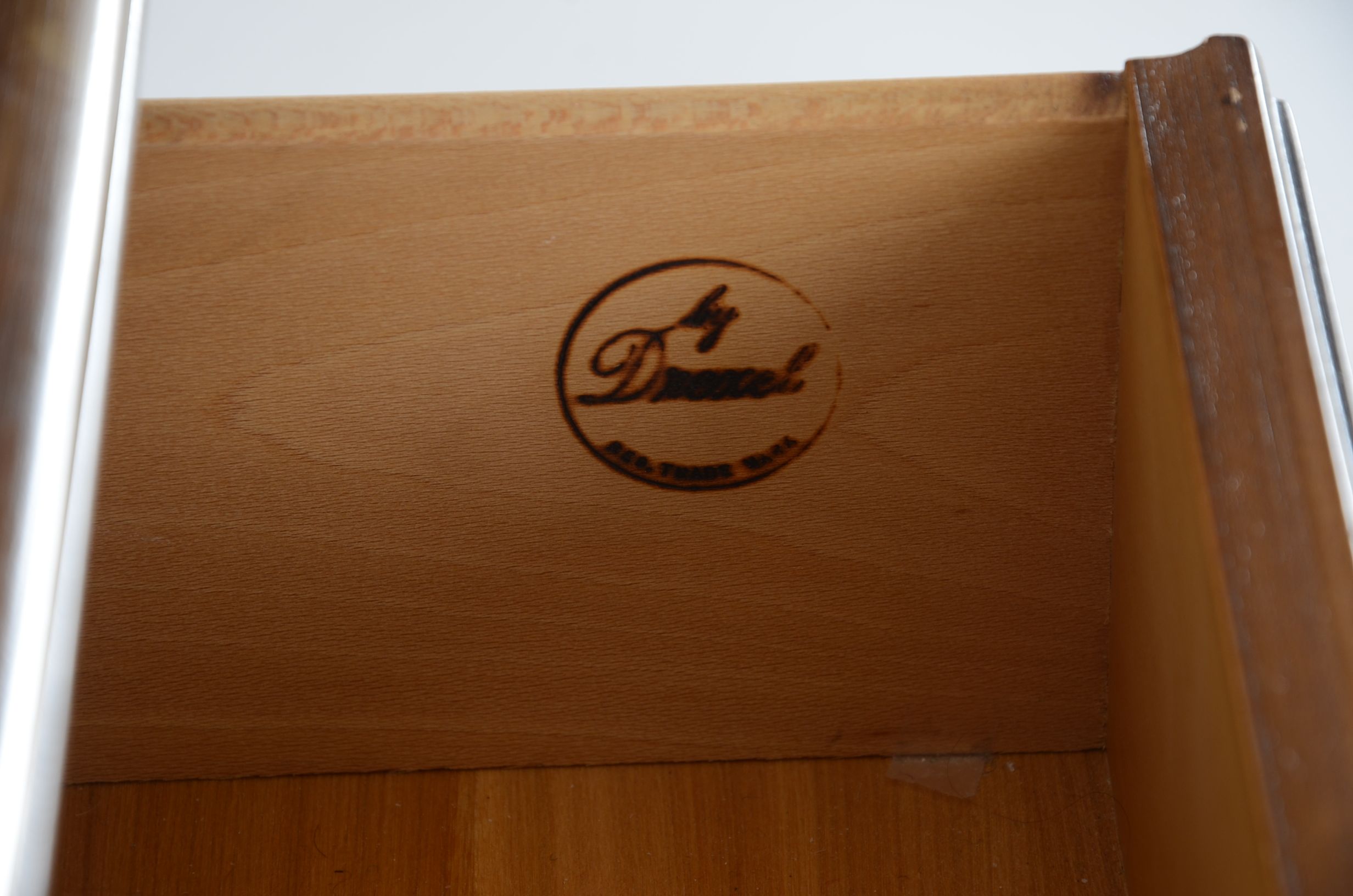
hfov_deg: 13.1
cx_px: 676
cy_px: 448
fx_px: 5907
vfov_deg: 8.7
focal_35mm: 158
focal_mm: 105
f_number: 7.1
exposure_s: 1/80
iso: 125
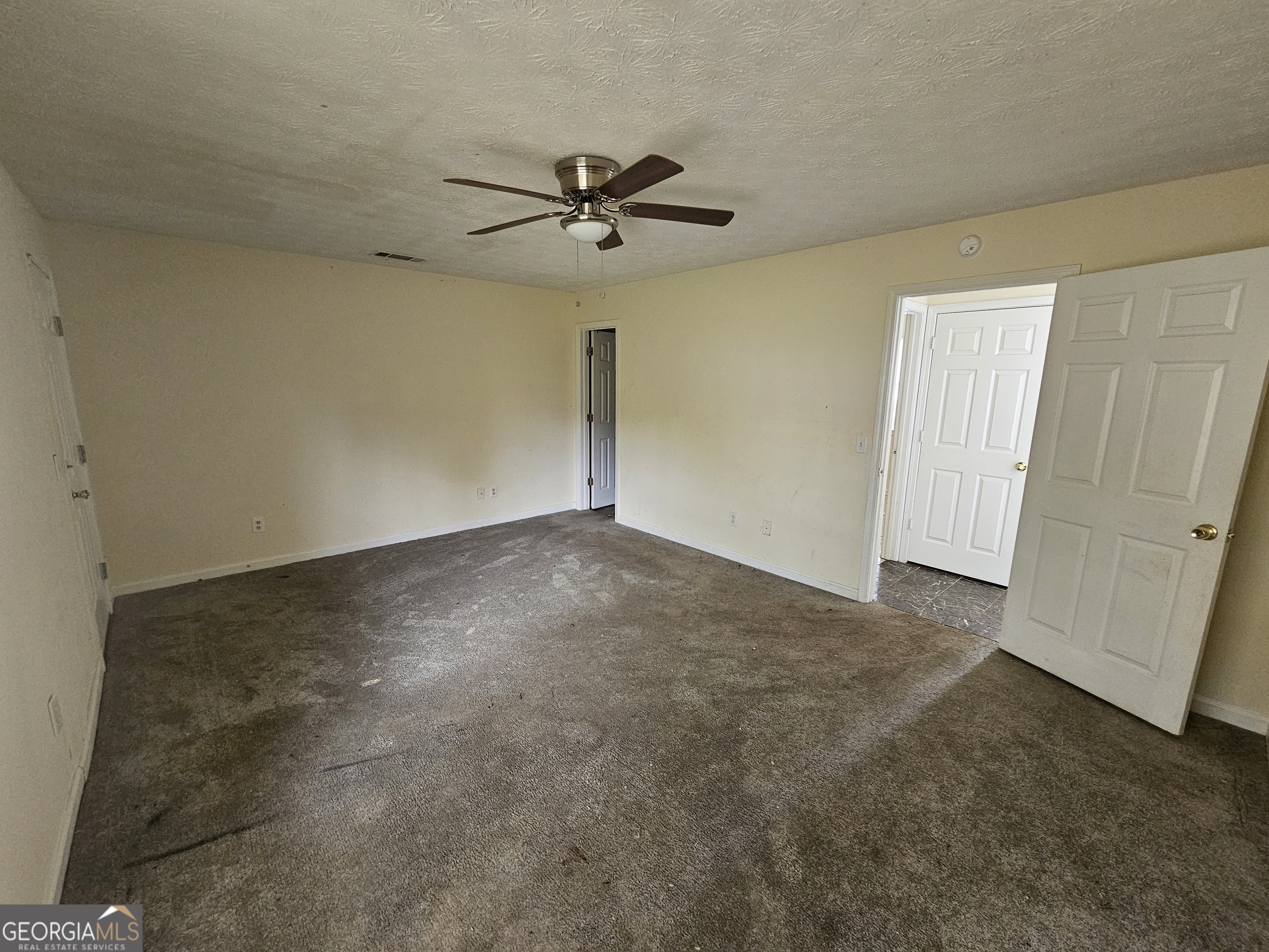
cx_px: 634
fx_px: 477
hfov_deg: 106.2
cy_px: 476
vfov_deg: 89.9
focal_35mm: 13
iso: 320
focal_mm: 2.2
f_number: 2.2
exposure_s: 1/77.4
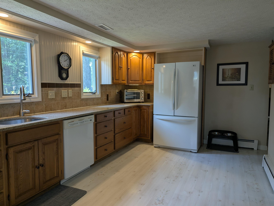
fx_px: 190
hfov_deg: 71.5
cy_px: 103
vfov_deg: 56.9
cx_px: 137
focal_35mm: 24
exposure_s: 1/60
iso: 44
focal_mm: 6.81
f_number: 1.85
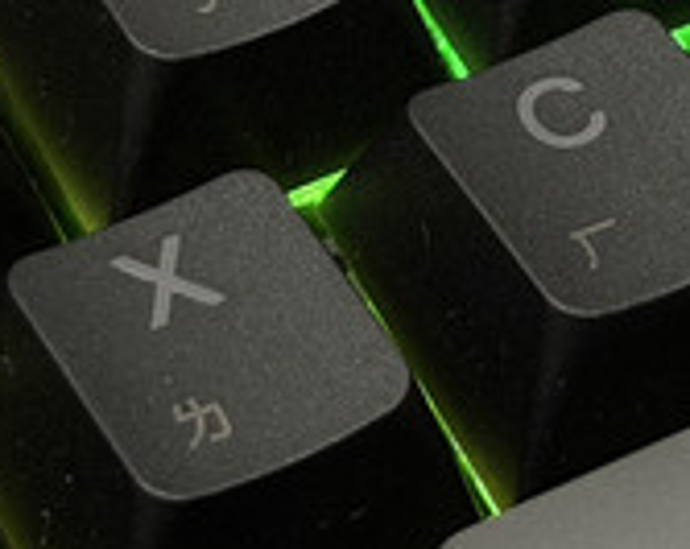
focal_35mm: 219
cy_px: -246
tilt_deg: -45.0
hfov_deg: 8.8
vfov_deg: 6.9
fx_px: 4464
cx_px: 463
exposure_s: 1/40
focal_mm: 6.76
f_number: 1.78
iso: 320
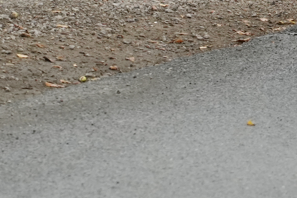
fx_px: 4554
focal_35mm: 552
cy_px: -167
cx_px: 732
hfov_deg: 3.7
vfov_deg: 2.5
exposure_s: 1/3000
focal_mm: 105
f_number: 5.6
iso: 1250
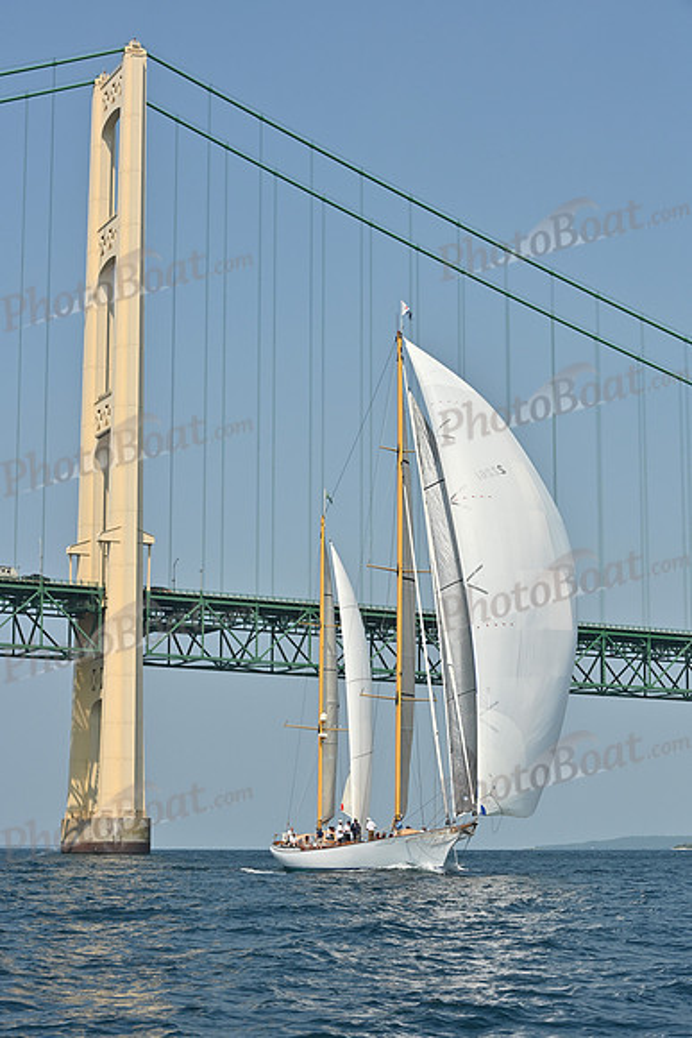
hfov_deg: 19.5
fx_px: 2017
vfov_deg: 28.8
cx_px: 346
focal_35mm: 70
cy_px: 519
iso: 320
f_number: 10
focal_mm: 70
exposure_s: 1/1250
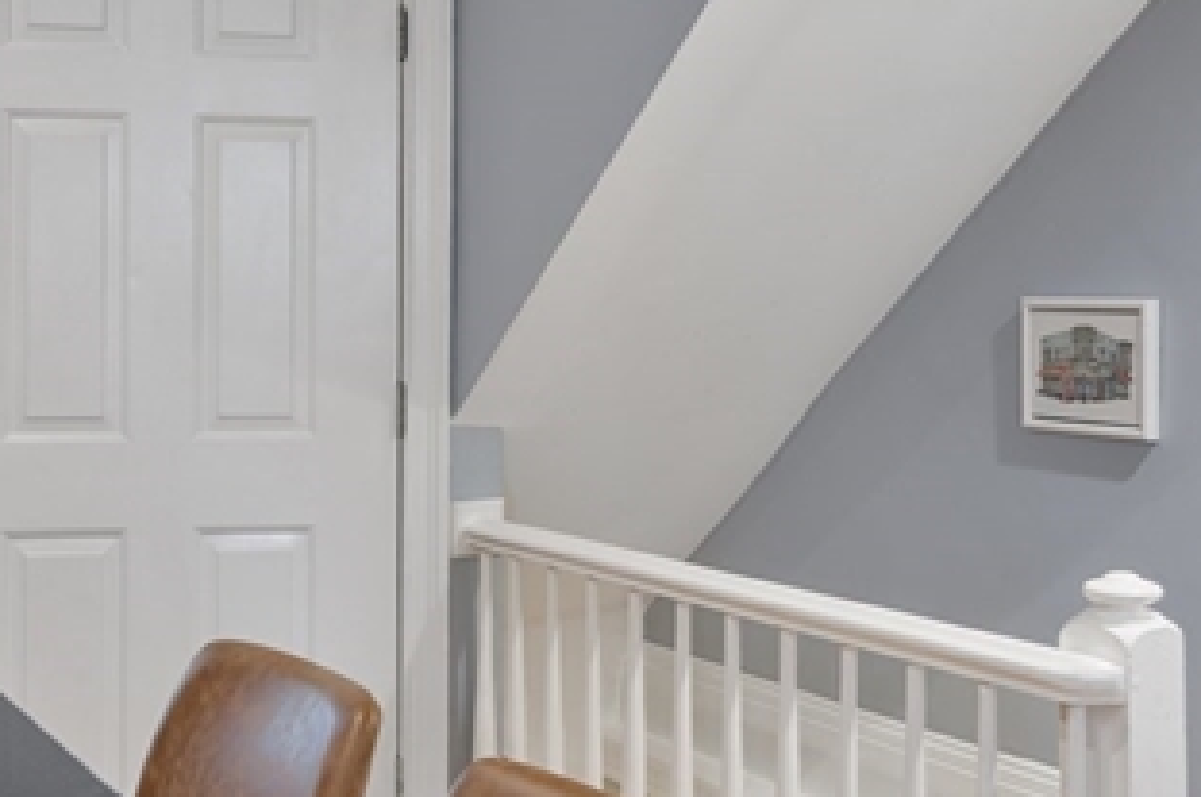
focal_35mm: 46
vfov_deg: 29.1
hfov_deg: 42.6
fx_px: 1532
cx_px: 704
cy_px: 314
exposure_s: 2.5
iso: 100
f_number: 5.6
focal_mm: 14
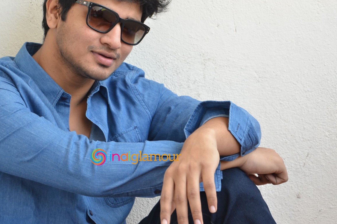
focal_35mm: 145
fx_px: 1355
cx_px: 135
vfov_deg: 9.4
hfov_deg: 14.2
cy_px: 95
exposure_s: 1/125
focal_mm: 70
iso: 500
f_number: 5.6
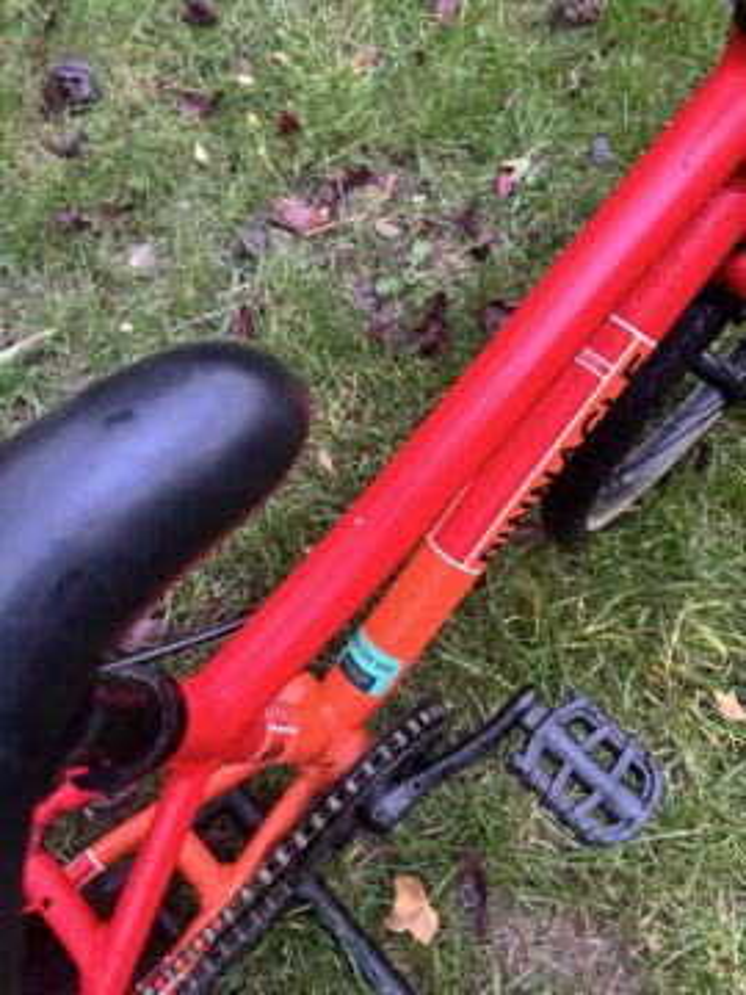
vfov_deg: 67.3
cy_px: 498
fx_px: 747
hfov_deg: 53.1
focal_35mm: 26
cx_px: 373
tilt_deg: -60.2
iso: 640
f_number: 1.6
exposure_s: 1/39
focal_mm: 5.96
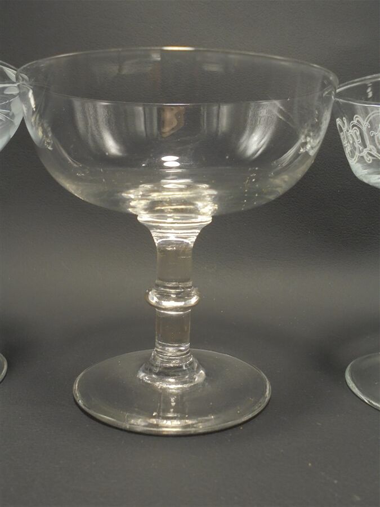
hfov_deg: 41.8
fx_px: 498
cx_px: 190
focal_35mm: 34
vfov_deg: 54.0
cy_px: 254
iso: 160
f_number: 4
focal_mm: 6.1
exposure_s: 1/30
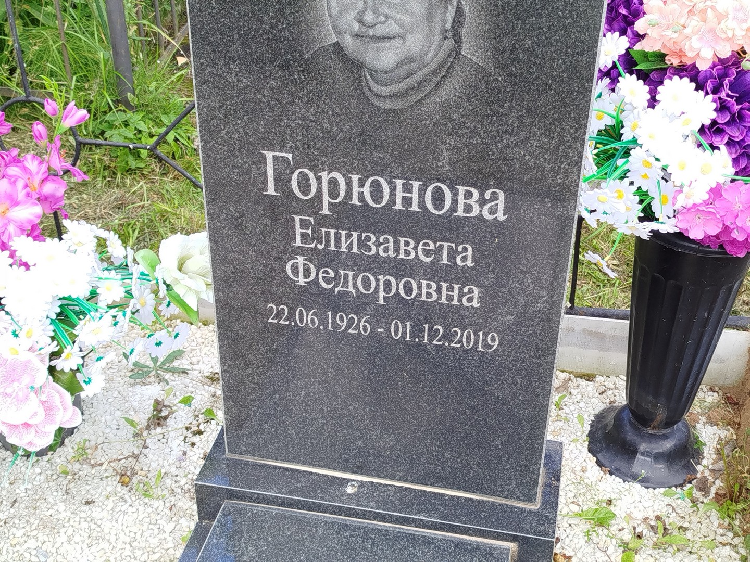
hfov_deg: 39.7
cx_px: 375
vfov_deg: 30.3
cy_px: 281
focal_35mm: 48
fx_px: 1040
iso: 50
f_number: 1.7
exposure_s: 1/142
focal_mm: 5.31
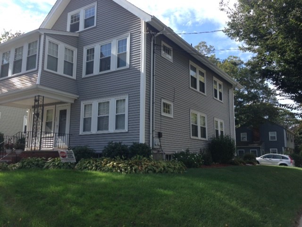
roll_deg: -1.5
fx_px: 288
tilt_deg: +10.6
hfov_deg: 55.4
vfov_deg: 42.9
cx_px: 151
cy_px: 114
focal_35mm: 33
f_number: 2.4
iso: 50
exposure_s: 1/821
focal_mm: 4.12
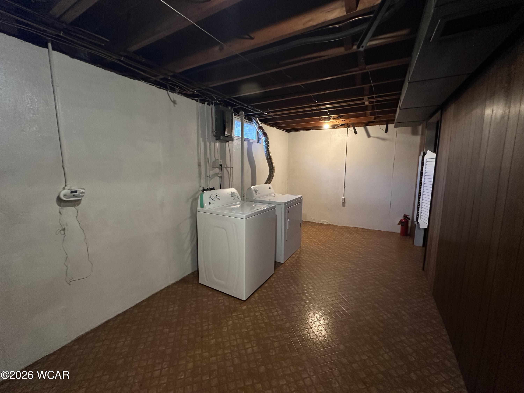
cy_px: 196
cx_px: 262
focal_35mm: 14
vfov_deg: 85.7
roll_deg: -0.2
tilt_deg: -8.3
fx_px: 212
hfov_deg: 102.1
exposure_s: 1/60
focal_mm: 2.22
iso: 250
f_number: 2.2
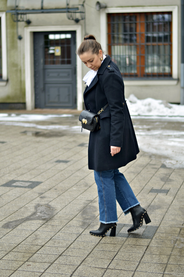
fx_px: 578
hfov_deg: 18.1
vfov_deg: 27.0
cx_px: 92
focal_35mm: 75
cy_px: 138
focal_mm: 50
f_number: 1.8
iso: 100
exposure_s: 1/500
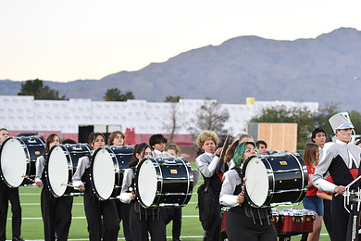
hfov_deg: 19.6
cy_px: 168
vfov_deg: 13.1
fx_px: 1043
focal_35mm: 104
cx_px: 247
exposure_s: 1/640
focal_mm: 70
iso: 1400
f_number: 2.8
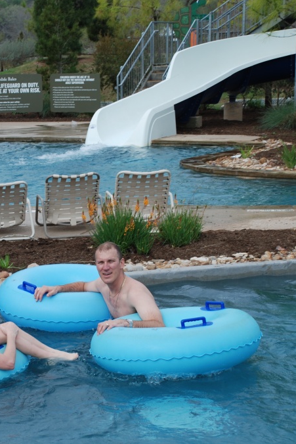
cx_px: 28
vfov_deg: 22.4
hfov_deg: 14.9
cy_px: 220
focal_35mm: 91
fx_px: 1122
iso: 100
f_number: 6.3
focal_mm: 40
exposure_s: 1/160
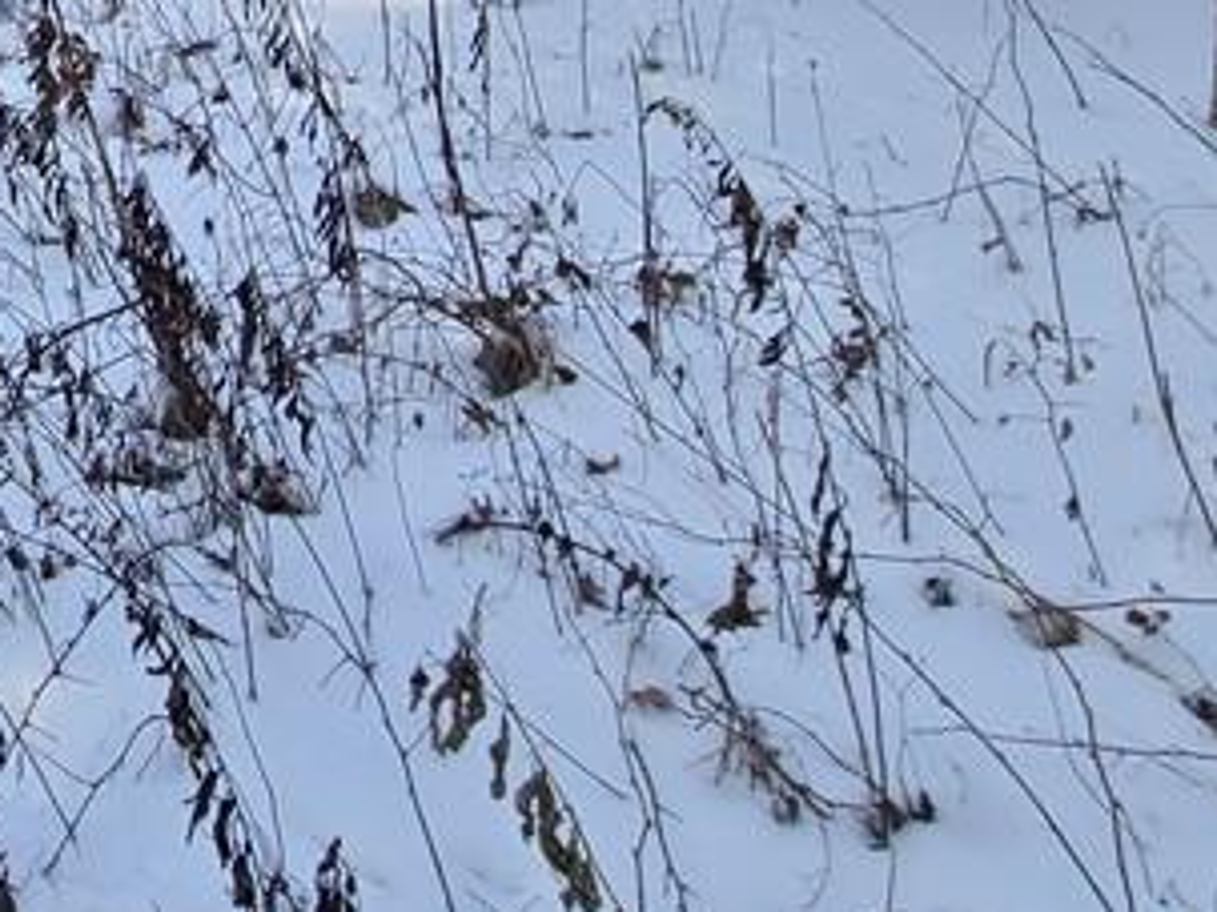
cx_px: -474
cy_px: -321
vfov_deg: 26.8
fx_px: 1546
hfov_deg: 30.5
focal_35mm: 44
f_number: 2.2
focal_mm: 2.2
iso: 64
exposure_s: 1/227
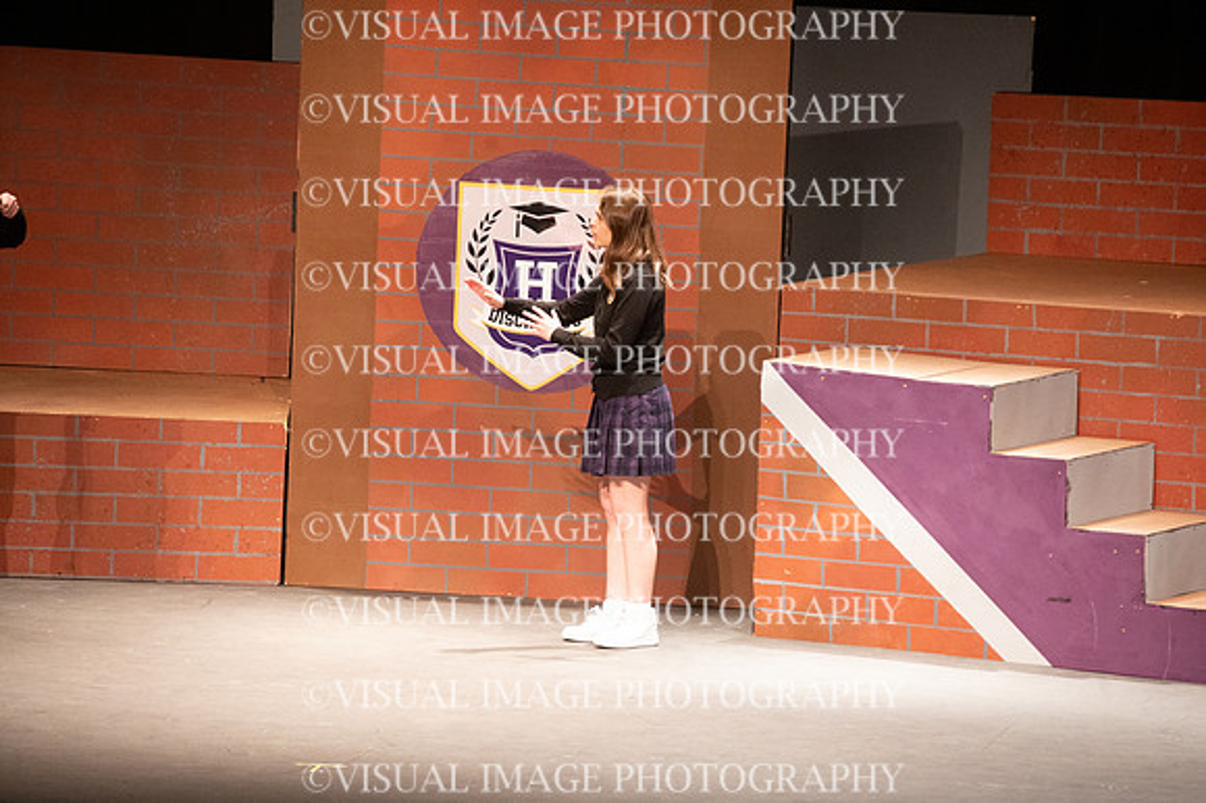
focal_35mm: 320
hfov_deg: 6.4
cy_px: 402
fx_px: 10713
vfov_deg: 4.3
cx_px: 603
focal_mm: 320
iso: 10000
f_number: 6.3
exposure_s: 1/200
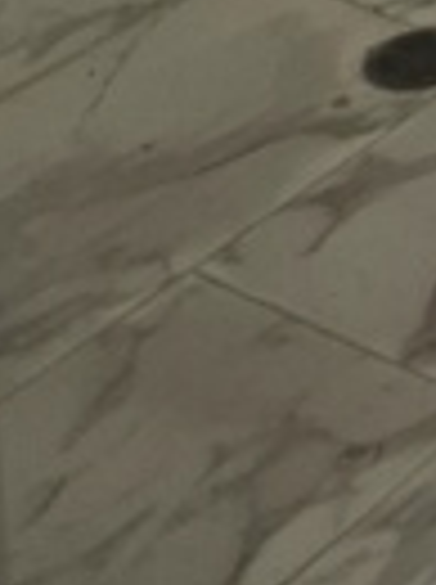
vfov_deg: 10.9
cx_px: 1326
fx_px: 2393
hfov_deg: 8.6
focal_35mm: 142
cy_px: -972
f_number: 1.8
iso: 125
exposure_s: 1/60.2
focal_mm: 5.4
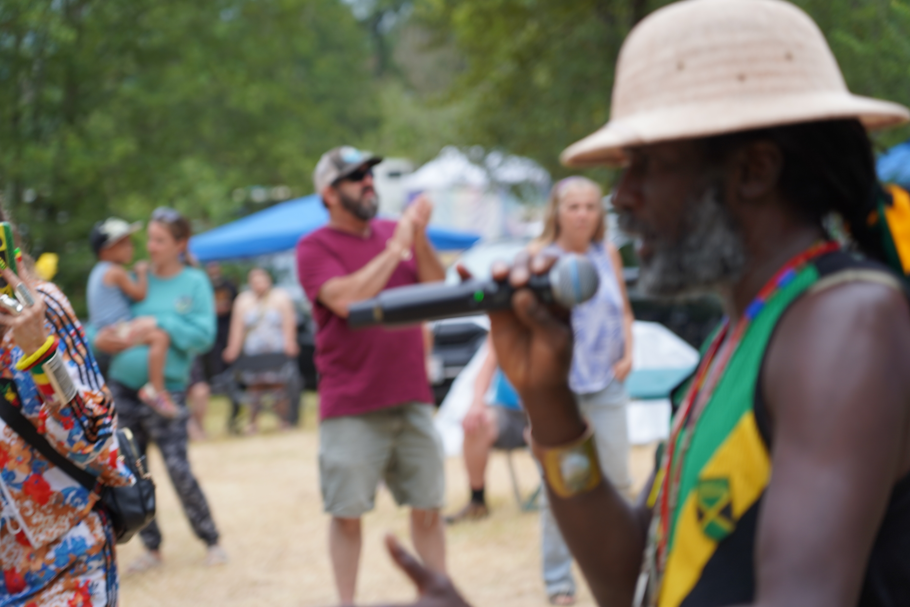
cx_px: 455
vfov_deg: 13.0
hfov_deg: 19.5
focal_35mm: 105
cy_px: 304
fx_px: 2654
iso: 200
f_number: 4
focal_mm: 105
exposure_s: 1/160
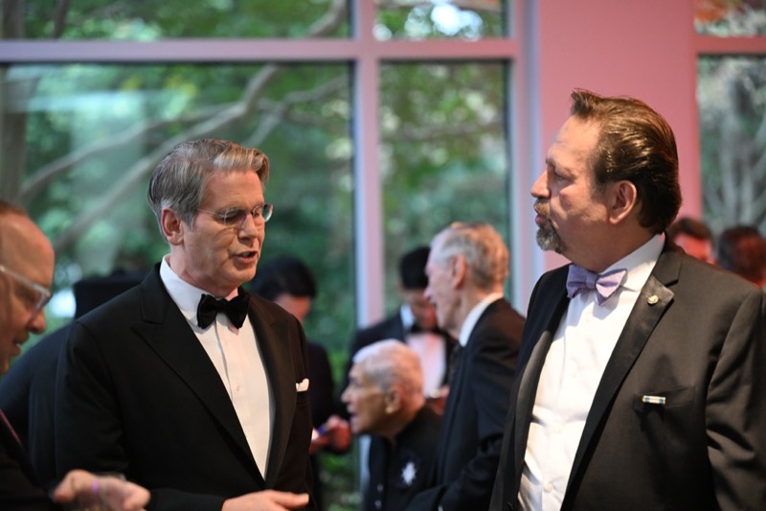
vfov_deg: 11.9
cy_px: 256
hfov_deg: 17.8
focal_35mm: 115
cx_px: 383
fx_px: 2446
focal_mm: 115
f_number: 2.8
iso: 5000
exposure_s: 1/100
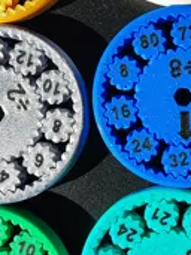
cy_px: 119
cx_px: 169
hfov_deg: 18.6
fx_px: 575
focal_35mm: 78
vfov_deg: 25.0
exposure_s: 1/513
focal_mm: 5.96
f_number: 1.75
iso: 50
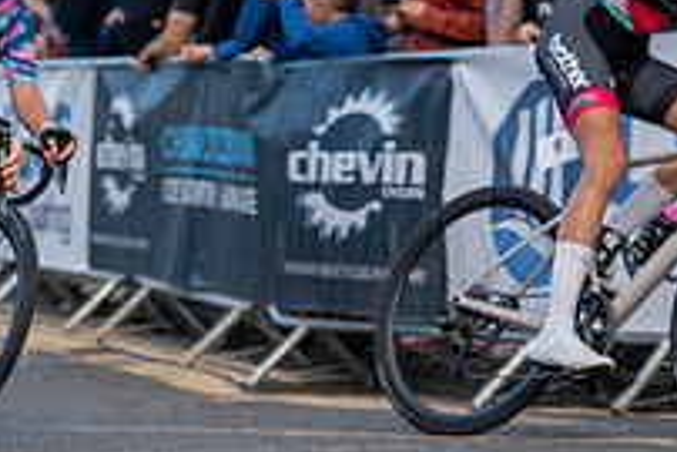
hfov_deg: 9.2
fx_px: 4159
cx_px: -57
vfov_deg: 6.2
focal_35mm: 221
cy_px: 65
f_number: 3.2
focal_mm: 77
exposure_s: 1/1000
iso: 250
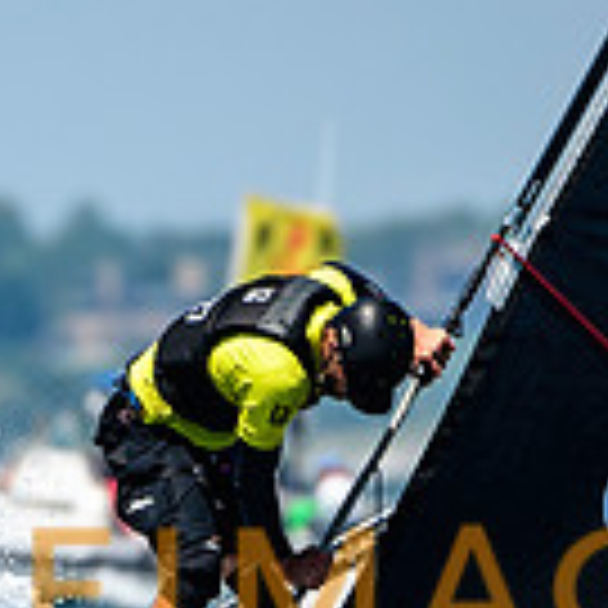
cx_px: 185
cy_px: 561
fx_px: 43439
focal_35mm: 2186
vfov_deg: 0.8
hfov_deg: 0.8
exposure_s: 1/1250
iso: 400
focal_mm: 400
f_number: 5.6
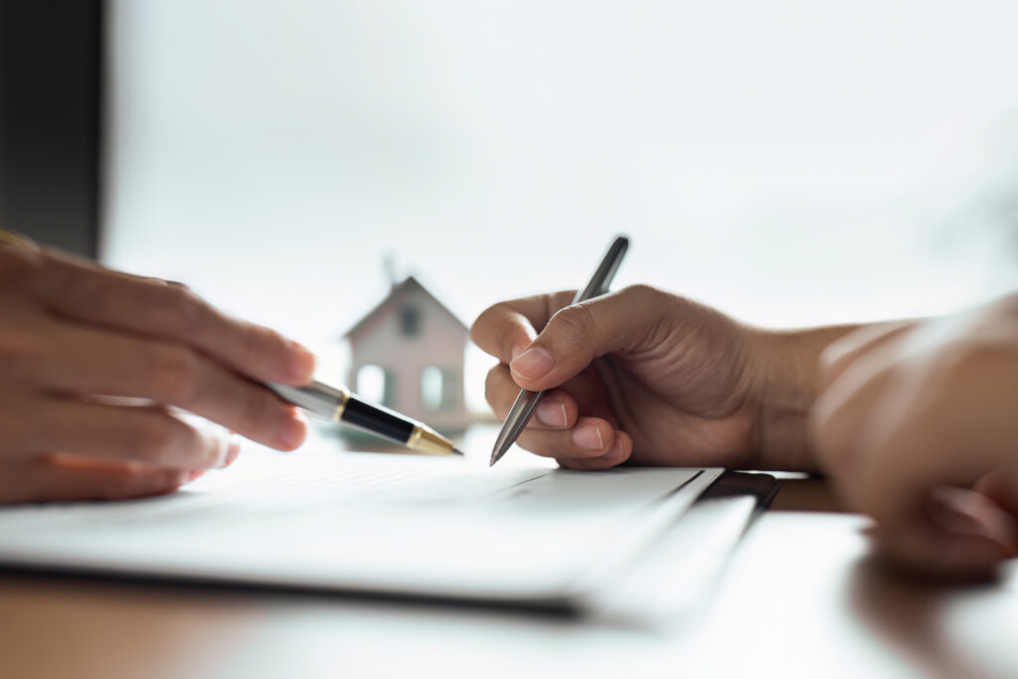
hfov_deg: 54.4
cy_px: 340
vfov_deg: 37.9
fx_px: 990
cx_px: 509
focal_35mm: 35
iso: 100
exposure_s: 1/800
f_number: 2
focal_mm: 35
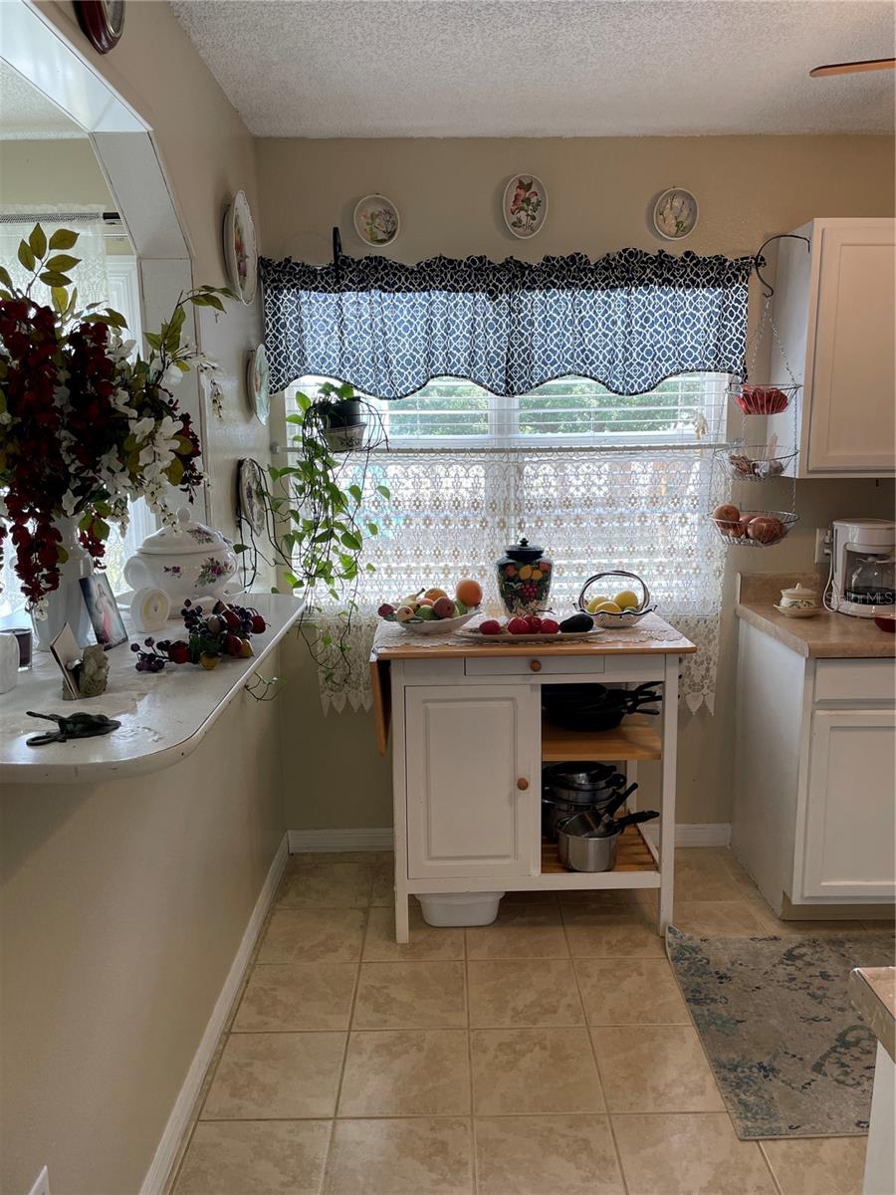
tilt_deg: -9.1
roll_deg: -0.2
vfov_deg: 67.3
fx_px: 897
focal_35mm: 26
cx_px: 448
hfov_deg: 53.1
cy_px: 598
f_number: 1.6
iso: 50
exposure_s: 1/120
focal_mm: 4.2
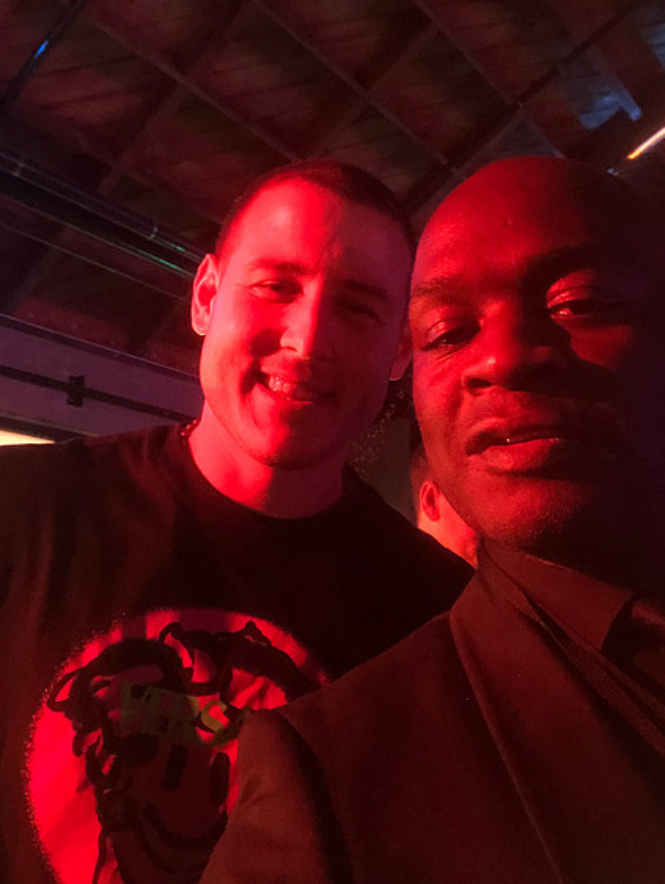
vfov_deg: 55.3
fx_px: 843
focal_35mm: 33
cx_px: 335
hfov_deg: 43.0
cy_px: 429
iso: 640
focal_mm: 2.87
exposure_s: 1/29
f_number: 2.2
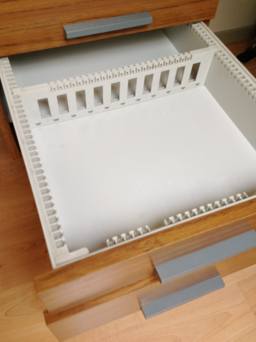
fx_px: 346
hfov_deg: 40.6
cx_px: 128
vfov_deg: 52.7
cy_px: 171
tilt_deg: -54.0
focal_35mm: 35
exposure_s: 1/24
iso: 50
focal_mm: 4.28
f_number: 2.4
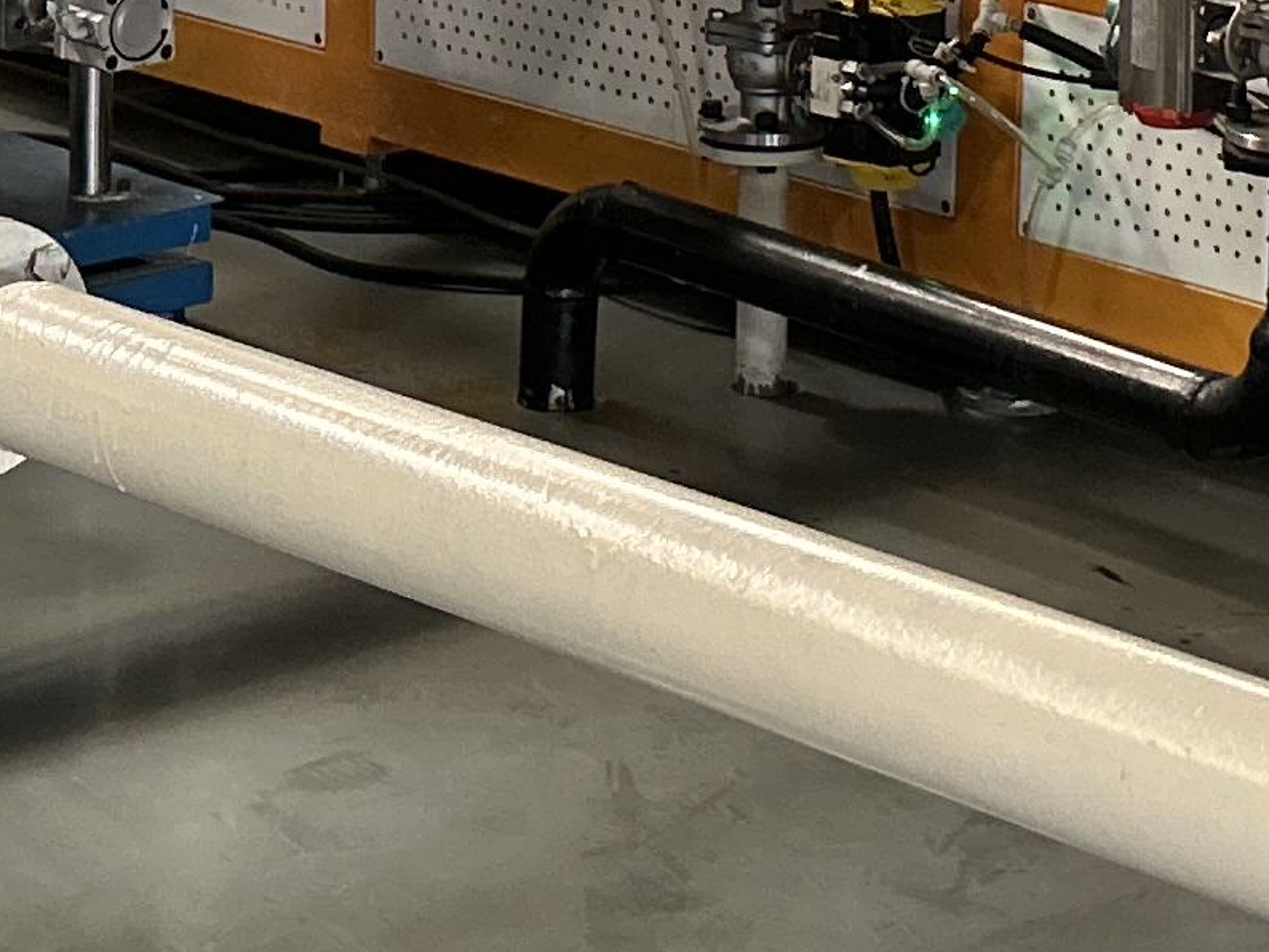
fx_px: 4840
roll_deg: -1.2
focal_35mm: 132
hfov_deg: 14.8
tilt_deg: -8.3
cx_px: 1018
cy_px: -367
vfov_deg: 10.9
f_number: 1.5
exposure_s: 1/60
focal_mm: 5.7
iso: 320
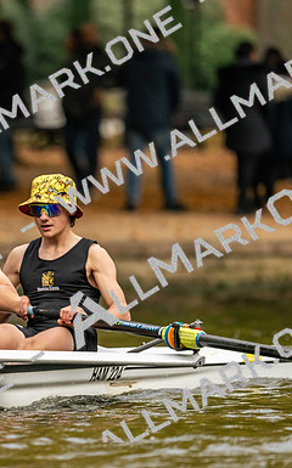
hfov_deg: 2.1
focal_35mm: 615
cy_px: 234
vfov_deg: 3.4
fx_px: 7845
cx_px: -34
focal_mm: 400
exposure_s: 1/2500
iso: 2200
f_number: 4.5
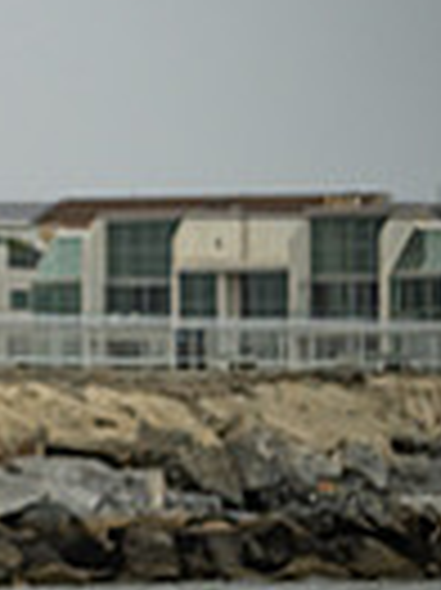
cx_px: -832
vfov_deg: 2.4
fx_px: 14020
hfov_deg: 1.8
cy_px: 318
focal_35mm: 824
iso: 320
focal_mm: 185
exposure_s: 1/3200
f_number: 5
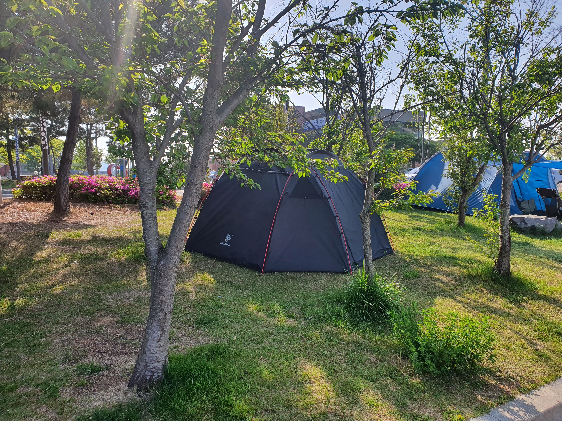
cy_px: 210
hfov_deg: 67.3
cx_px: 281
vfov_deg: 53.1
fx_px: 422
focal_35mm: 26
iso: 50
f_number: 2.4
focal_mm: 4.32
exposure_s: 1/988
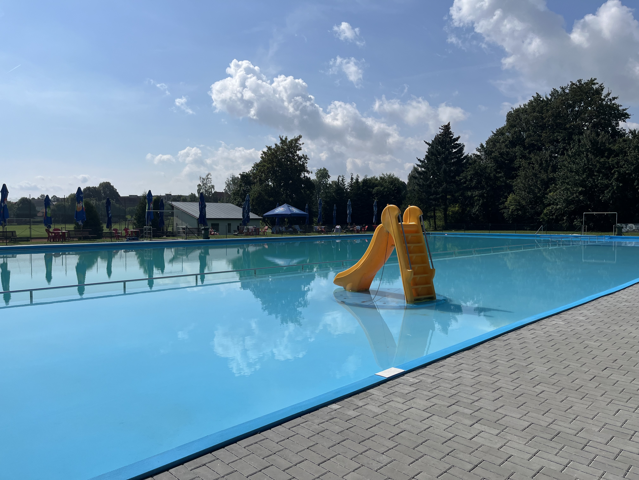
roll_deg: -1.3
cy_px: 240
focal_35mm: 26
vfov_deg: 53.1
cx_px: 320
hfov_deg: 67.3
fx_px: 480
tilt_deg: -3.0
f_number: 1.6
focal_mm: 5.1
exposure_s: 1/7874
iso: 50
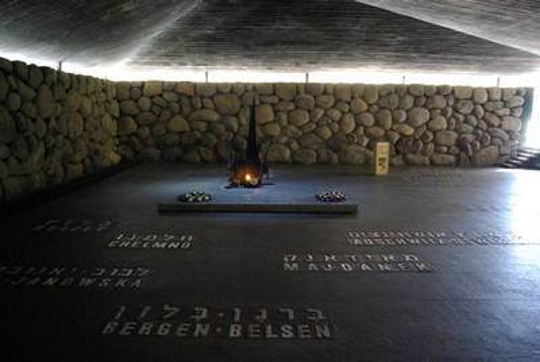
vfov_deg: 48.1
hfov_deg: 67.3
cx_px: 270
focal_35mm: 27
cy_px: 181
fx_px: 406
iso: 1600
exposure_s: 1/6
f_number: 3.5
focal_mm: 18
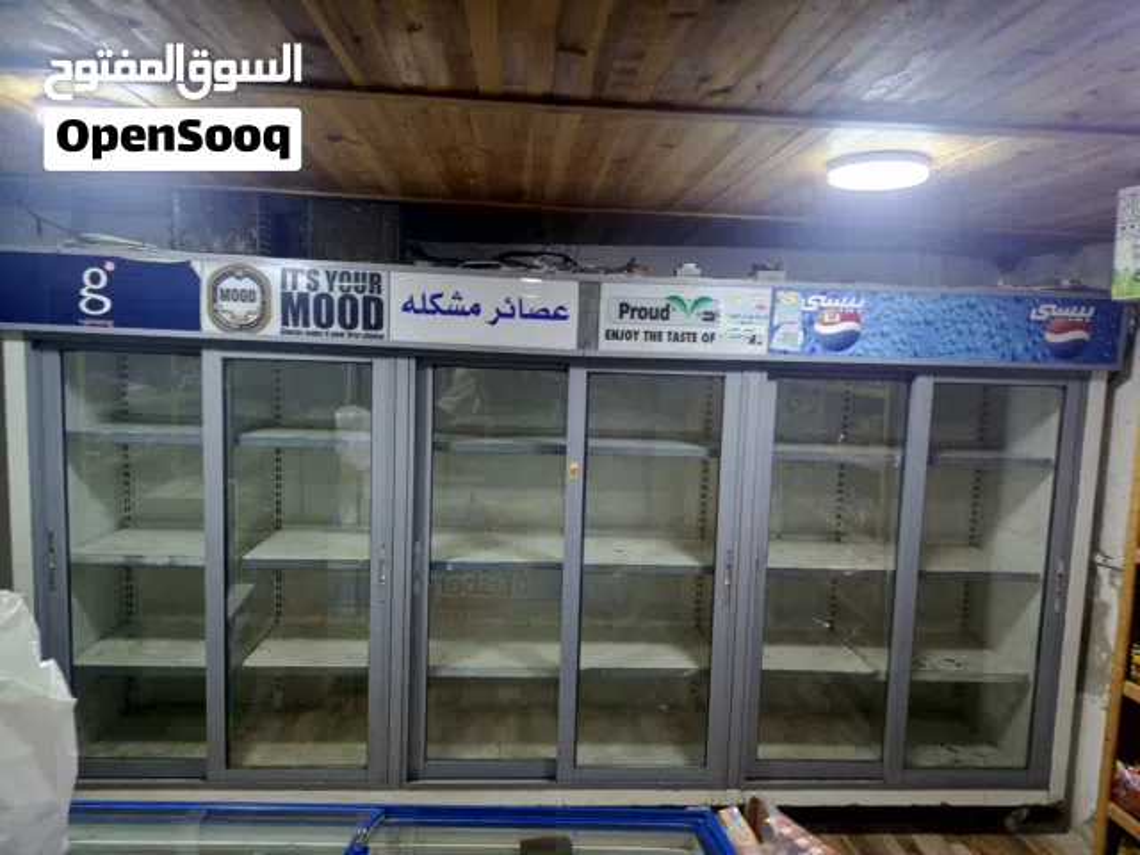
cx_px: 570
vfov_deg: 58.9
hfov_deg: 73.9
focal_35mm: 23
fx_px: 757
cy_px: 428
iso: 1030
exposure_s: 1/50
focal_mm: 5.25
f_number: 1.75
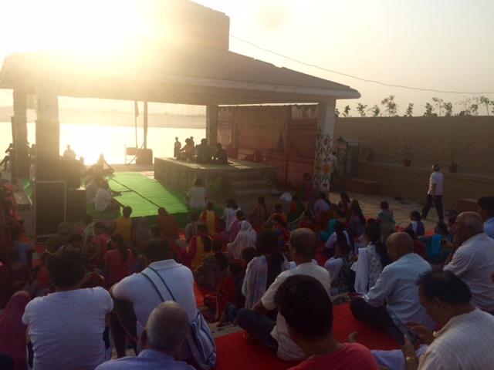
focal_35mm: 29
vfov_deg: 48.2
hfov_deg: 61.7
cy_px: 185
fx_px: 414
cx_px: 247
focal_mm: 4.15
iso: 32
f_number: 2.2
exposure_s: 1/2053
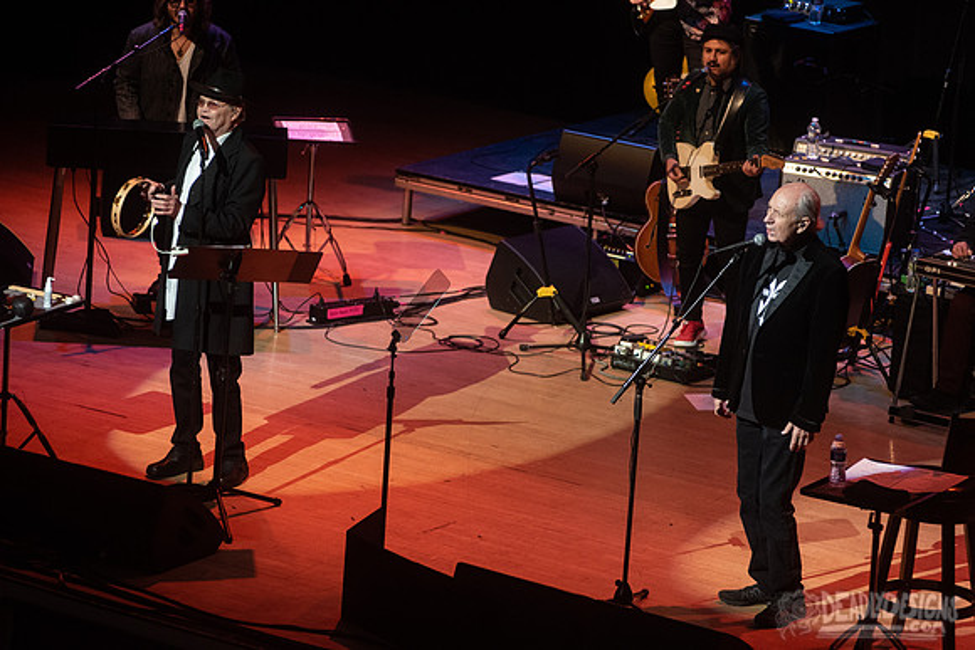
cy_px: 254
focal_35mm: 181
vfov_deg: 7.6
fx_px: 4903
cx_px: 524
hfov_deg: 11.4
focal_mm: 145
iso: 2000
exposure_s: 1/320
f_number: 3.5
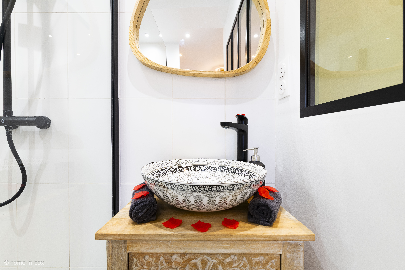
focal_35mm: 15
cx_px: 202
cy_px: 135
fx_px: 169
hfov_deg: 100.4
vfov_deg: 77.3
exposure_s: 1/2
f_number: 8
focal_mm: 15
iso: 160
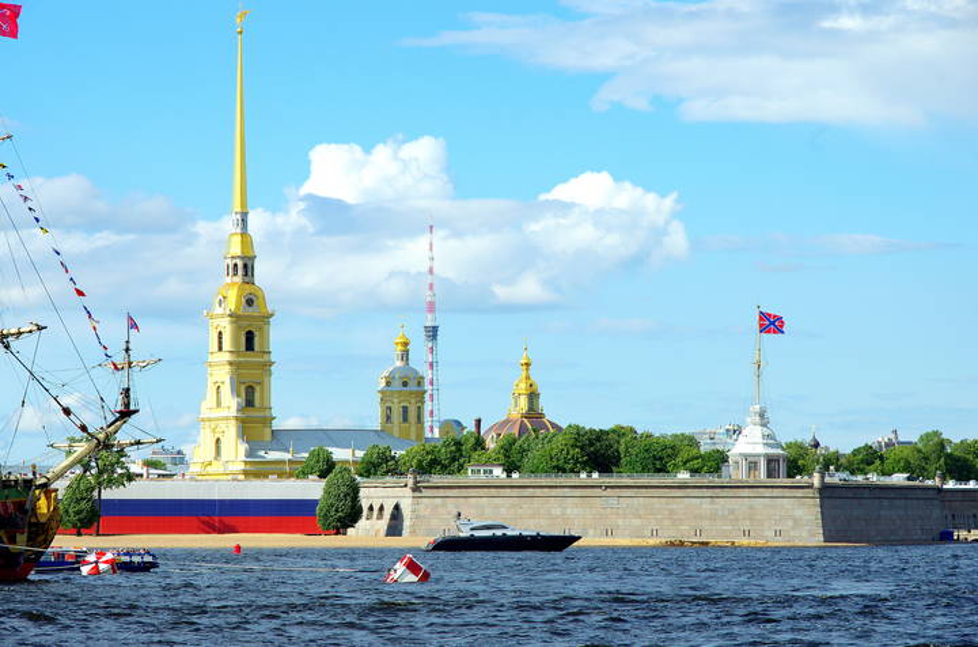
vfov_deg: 10.3
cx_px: 489
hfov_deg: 15.6
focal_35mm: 132
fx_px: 3577
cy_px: 324
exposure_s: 1/200
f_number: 11
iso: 200
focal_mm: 88
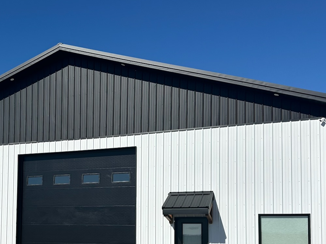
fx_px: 461
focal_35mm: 49
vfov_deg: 28.9
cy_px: 203
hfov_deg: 37.9
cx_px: 79
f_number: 1.78
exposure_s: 1/8197
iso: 80
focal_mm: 6.86
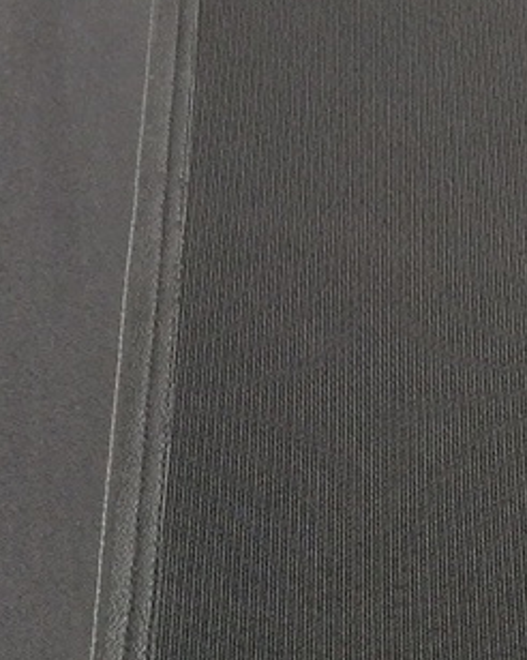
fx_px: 2927
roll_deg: -2.1
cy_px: 705
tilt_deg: -36.9
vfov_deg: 12.7
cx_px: 746
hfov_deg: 10.0
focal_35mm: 150
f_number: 2.2
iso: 64
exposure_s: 1/33
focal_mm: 4.15
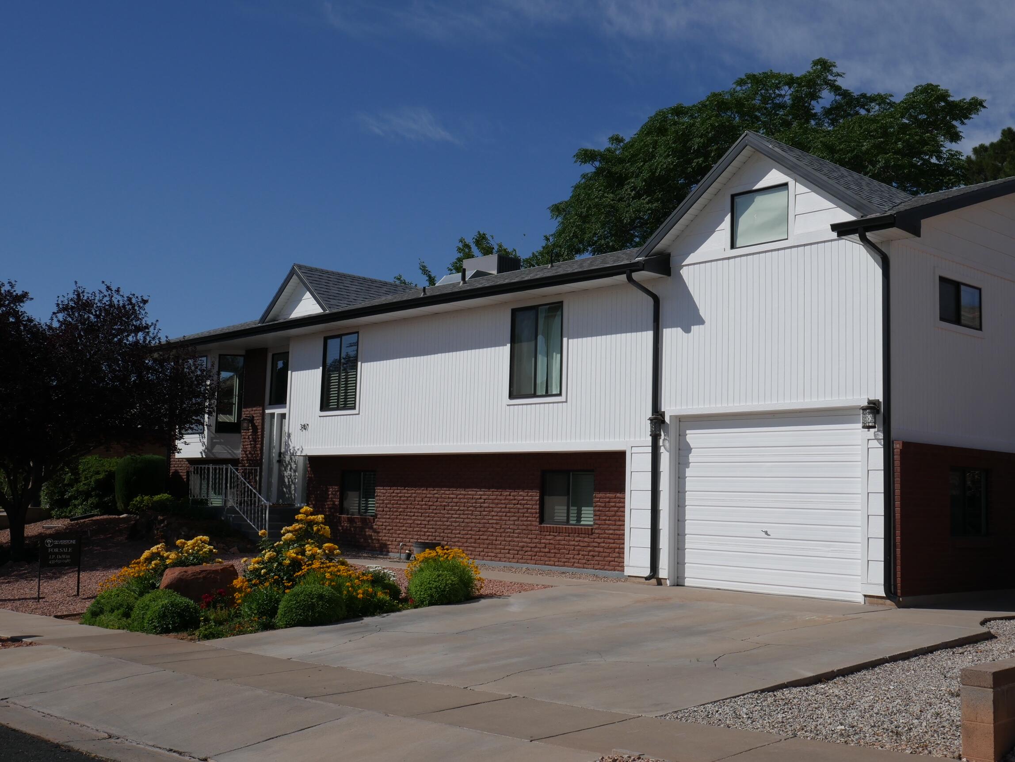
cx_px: 508
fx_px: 1173
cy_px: 381
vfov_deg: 36.0
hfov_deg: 46.8
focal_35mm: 40
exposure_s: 1/800
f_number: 11
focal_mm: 20
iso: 200
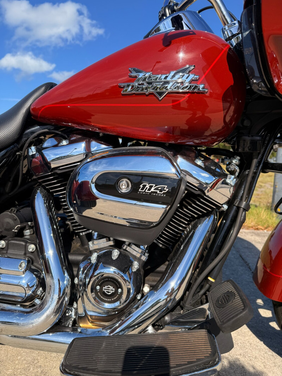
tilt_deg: -7.9
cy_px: 188
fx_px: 261
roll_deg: -3.4
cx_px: 141
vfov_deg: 71.6
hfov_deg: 56.8
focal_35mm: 24
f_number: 1.78
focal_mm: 6.76
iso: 80
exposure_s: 1/3425
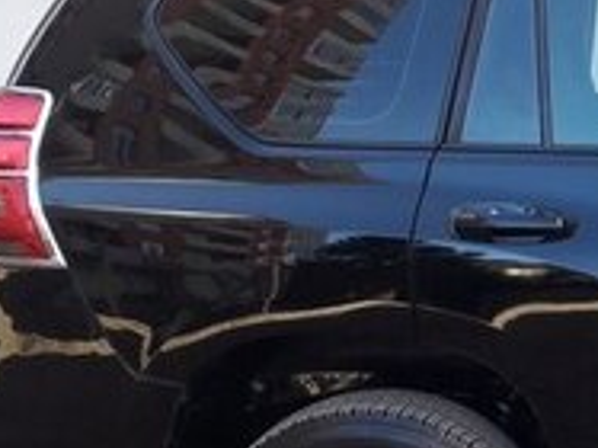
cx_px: 934
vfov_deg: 14.9
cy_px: 165
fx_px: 1709
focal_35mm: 99
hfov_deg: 17.5
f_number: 1.9
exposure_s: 1/100
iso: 40
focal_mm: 3.7
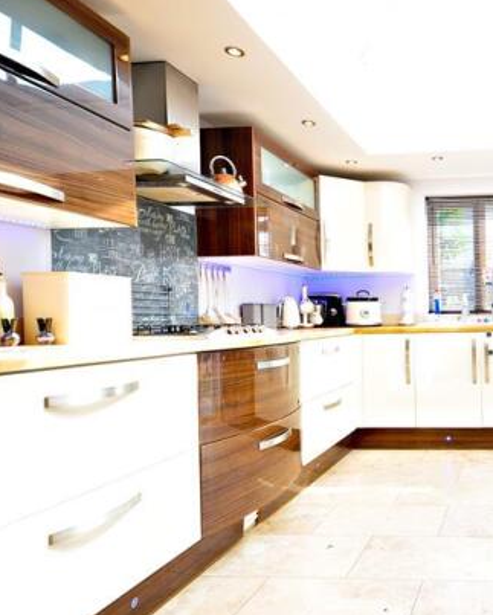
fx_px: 542
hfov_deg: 43.3
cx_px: 472
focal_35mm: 30
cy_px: 321
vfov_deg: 59.1
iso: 200
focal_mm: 13
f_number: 6.3
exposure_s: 1/25
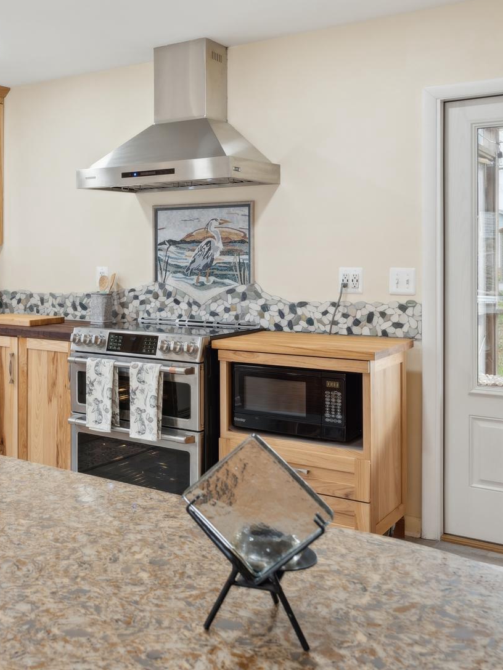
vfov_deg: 48.1
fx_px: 743
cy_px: 253
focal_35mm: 38
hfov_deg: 35.4
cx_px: 60
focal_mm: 21.2
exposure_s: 1/10
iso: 400
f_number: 10
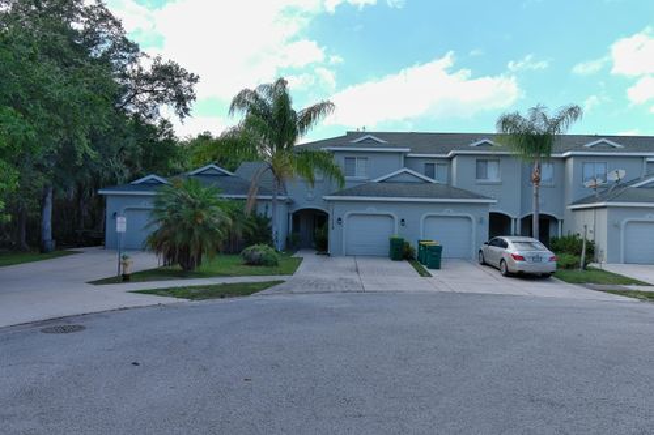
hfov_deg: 63.7
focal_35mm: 29
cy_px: 218
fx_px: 527
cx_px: 327
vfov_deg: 44.9
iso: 100
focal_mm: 10.57
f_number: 2.8
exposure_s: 1/80
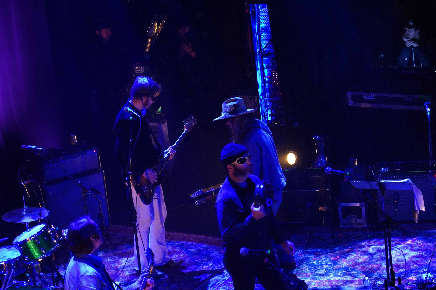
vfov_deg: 13.0
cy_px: 145
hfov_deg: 19.5
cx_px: 218
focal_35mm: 105
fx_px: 1272
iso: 12800
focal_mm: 105
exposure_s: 1/80
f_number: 4
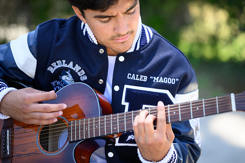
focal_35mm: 85
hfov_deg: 23.9
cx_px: 122
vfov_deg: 16.1
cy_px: 82
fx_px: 579
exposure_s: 1/400
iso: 100
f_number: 1.8
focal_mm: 85
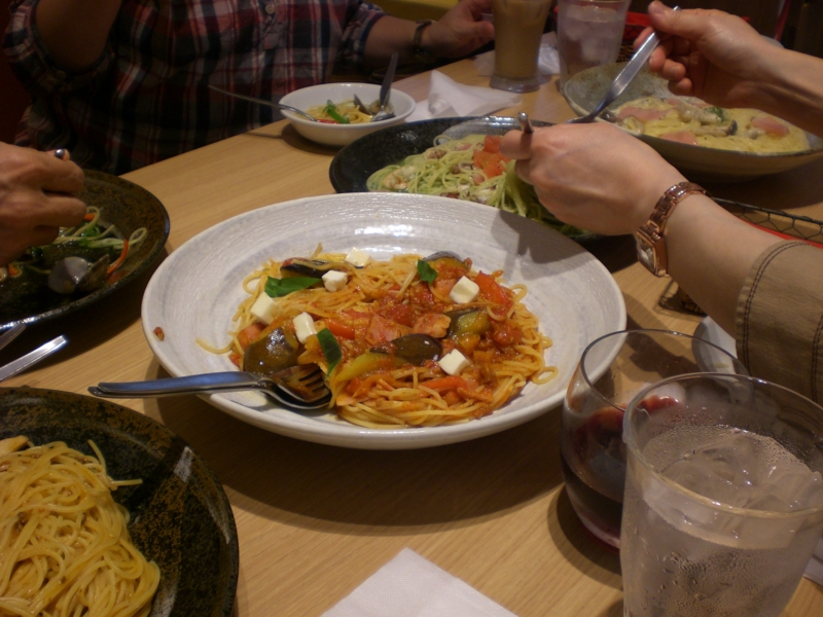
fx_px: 903
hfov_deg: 49.0
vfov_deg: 37.7
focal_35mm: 38
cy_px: 308
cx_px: 412
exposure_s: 1/100
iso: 100
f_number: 3.1
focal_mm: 6.3
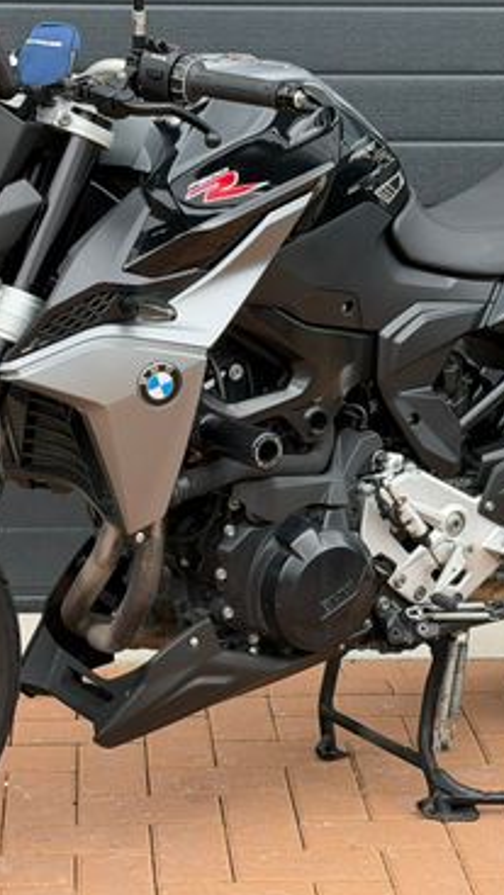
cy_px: 435
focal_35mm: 91
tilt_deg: -11.0
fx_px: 2162
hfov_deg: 13.3
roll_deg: -0.2
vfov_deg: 23.4
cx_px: 226
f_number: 1.78
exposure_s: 1/1353
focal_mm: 6.76
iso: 80
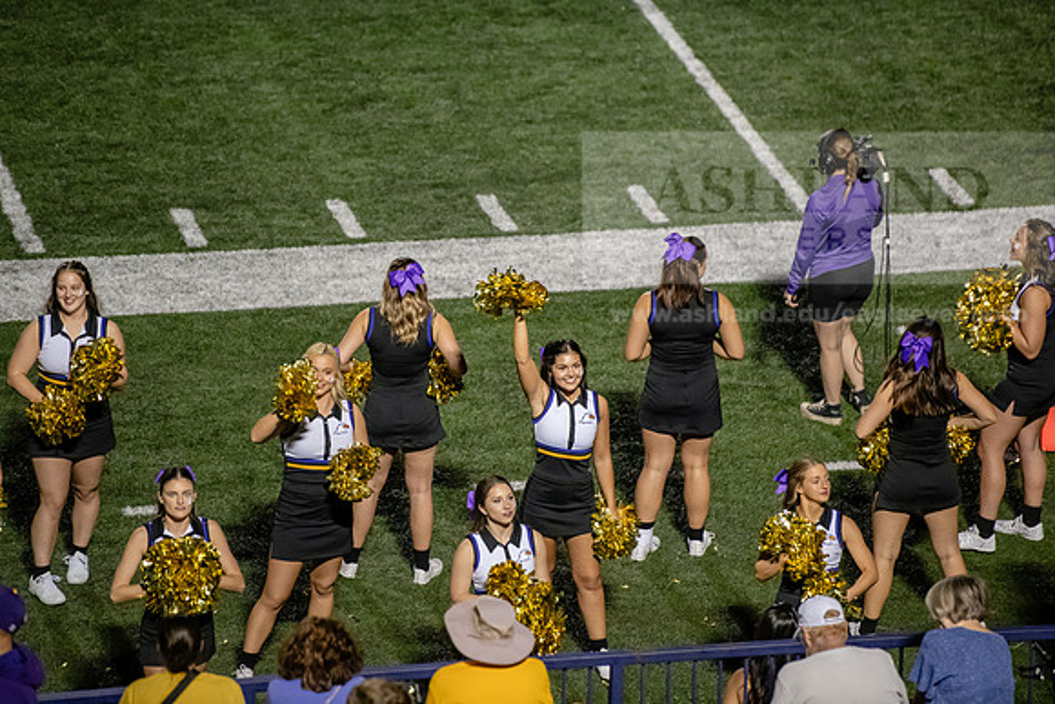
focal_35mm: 200
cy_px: 352
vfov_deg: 6.9
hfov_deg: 10.3
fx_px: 5862
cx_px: 528
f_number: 3.2
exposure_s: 1/500
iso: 4000
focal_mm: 200
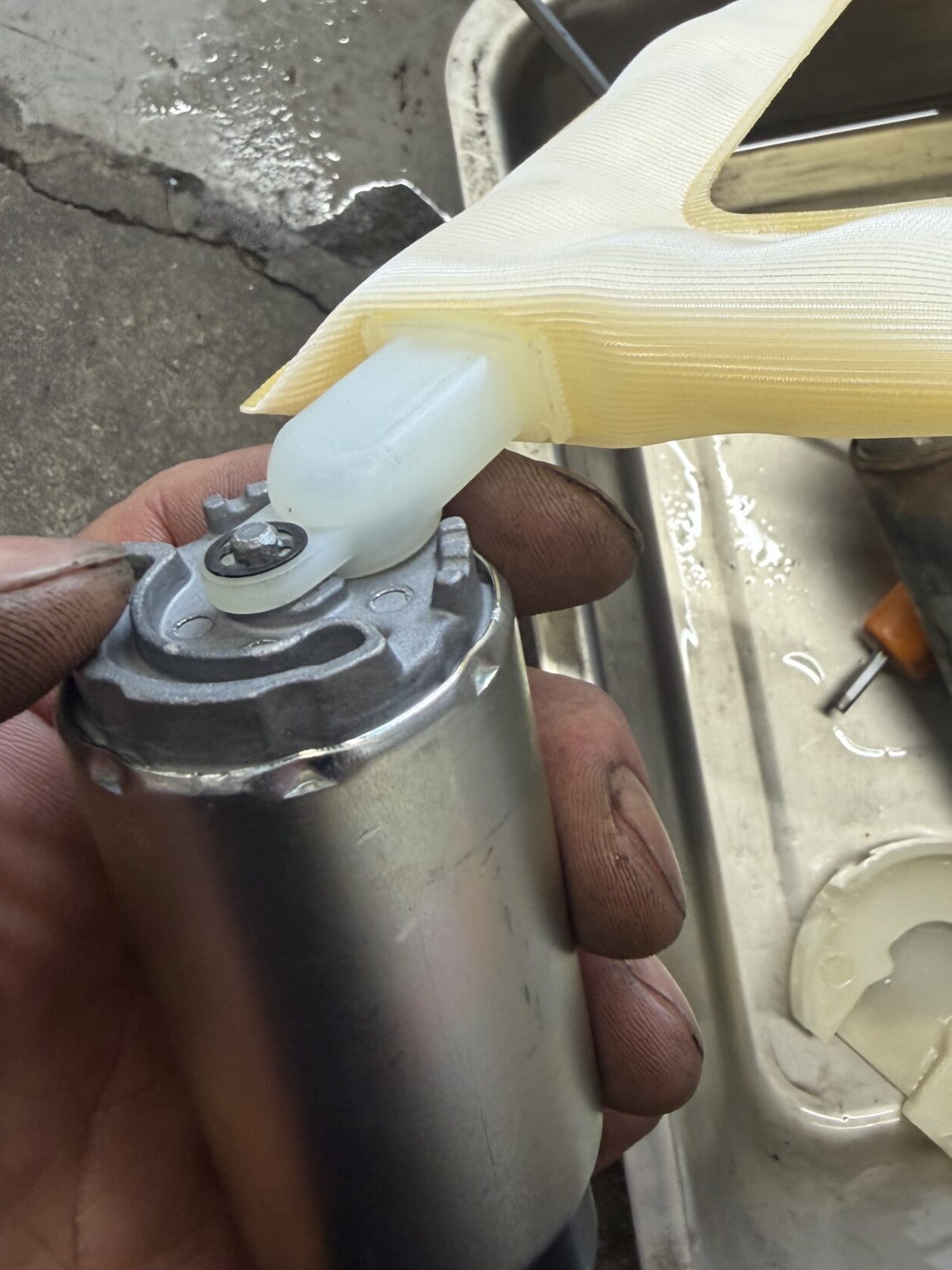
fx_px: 1357
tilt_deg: -79.2
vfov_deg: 50.1
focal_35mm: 37
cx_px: 632
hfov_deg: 38.2
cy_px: 577
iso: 160
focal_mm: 2.22
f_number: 2.2
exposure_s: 1/100
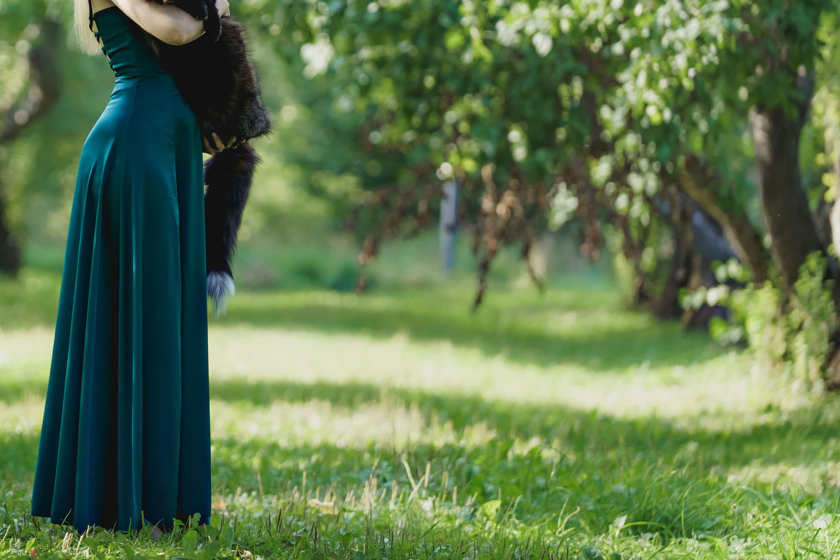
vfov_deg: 5.8
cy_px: 122
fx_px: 5530
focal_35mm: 237
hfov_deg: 8.7
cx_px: 126
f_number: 2.8
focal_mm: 138
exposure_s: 1/800
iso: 640
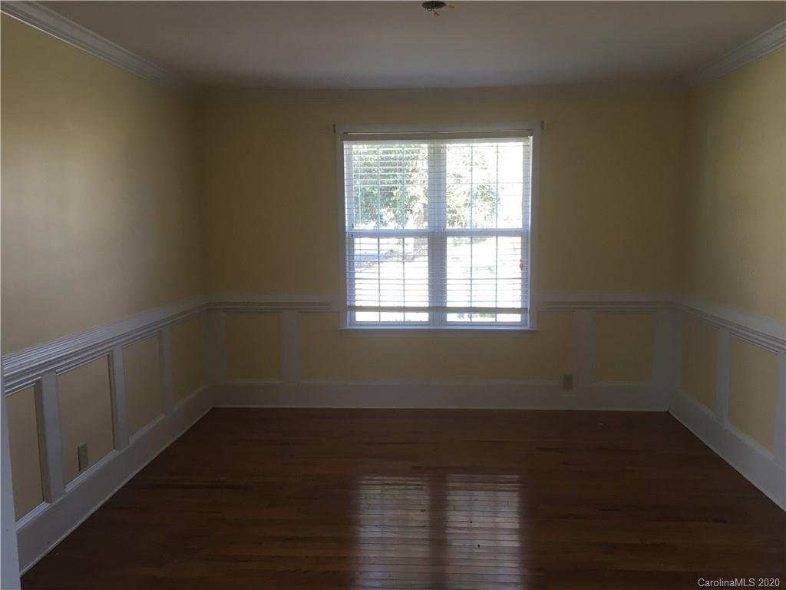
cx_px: 393
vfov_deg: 48.2
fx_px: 658
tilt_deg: -6.1
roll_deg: +0.2
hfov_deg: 61.7
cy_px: 295
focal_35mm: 29
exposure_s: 1/30
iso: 32
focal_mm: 4.15
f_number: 2.2
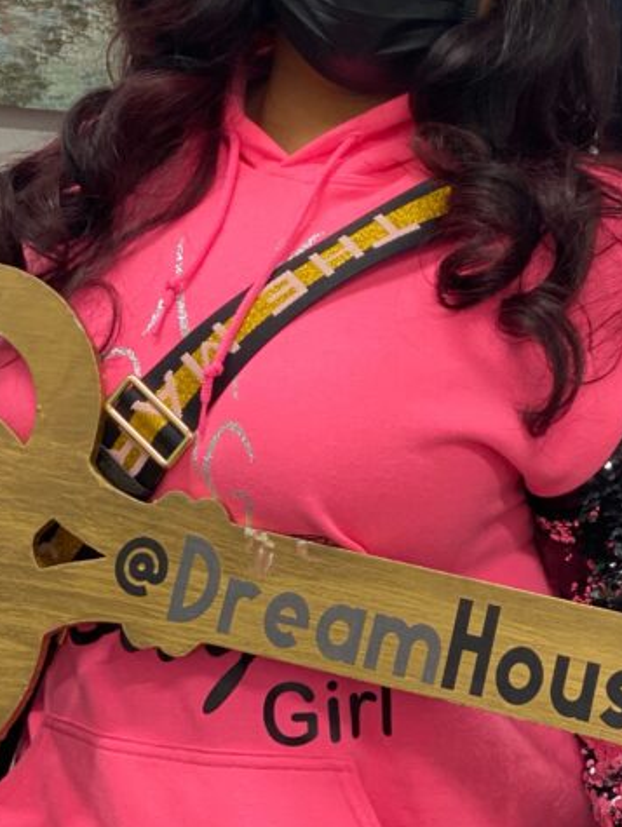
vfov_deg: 17.5
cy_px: 205
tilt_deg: -5.7
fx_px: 2680
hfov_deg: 13.2
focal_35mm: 112
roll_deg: -3.6
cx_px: 490
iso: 125
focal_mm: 6
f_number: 2
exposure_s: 1/40
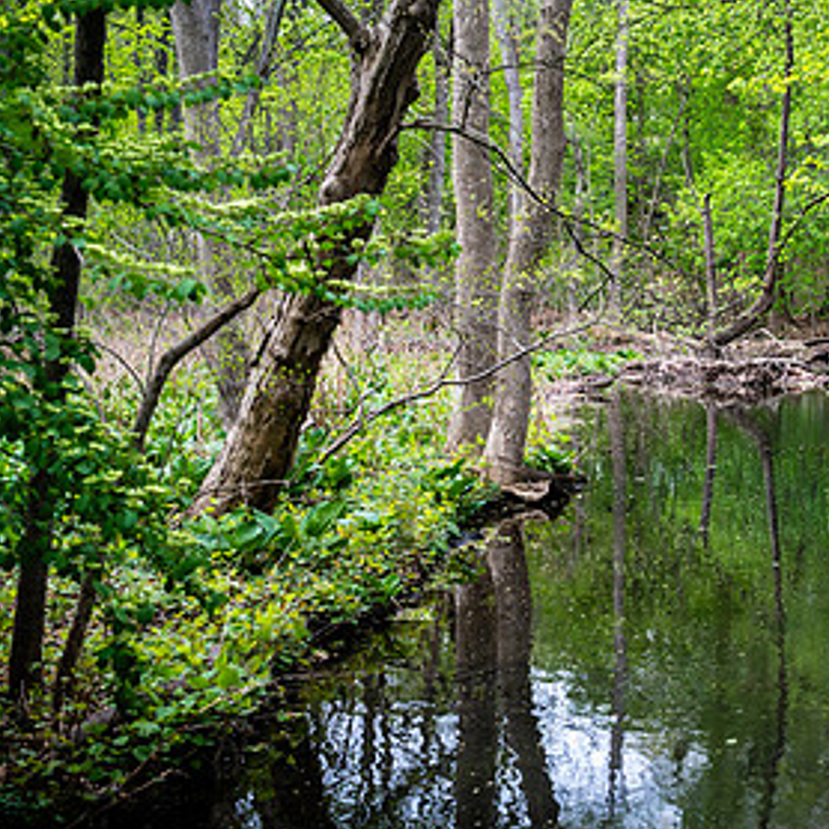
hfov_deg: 26.7
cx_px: 758
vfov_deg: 27.7
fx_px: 1680
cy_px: 391
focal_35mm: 62
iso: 160
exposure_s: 1/80
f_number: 4
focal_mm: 35
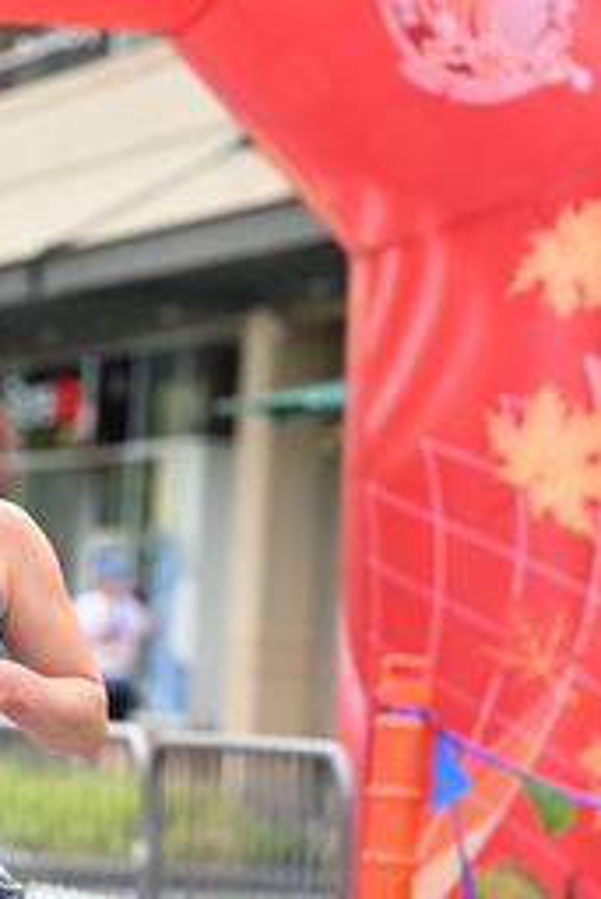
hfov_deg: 7.8
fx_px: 4401
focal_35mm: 176
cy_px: 572
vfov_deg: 11.7
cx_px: 76
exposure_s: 1/2000
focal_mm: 82
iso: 640
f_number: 2.8
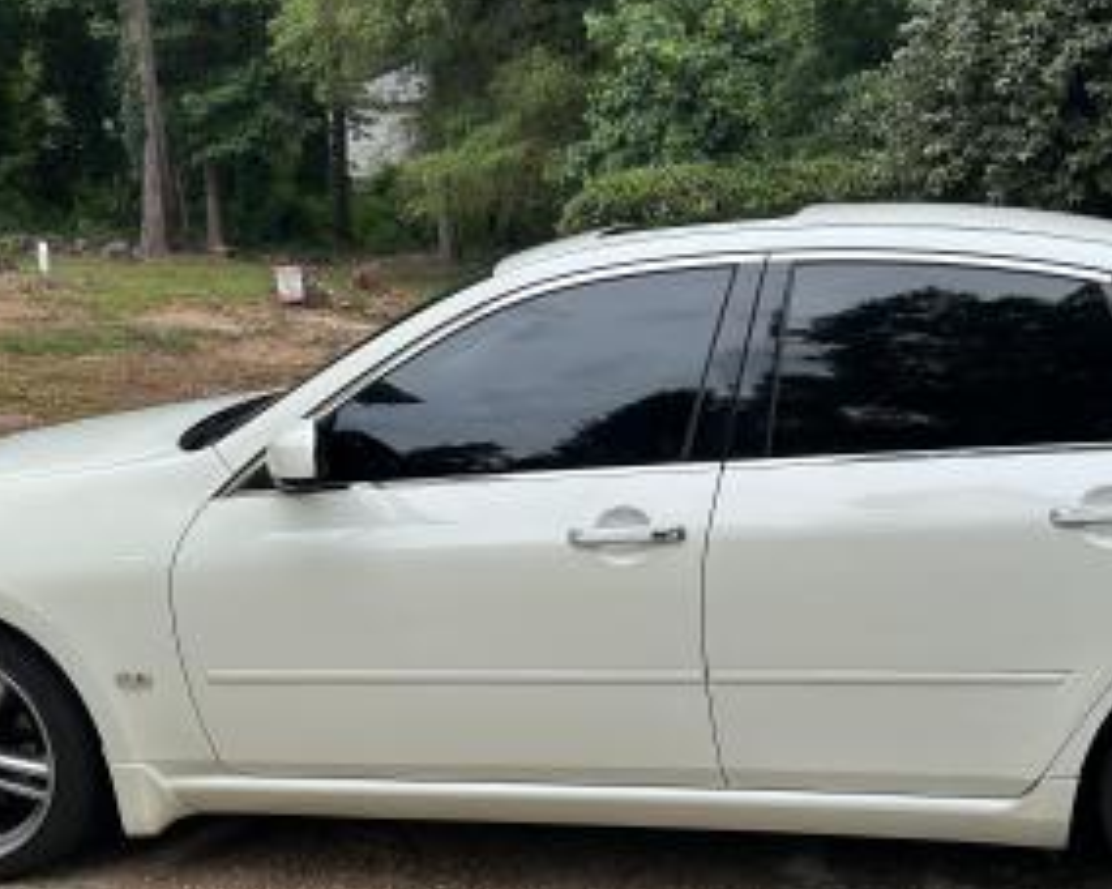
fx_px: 1480
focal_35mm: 45
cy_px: 529
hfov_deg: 40.9
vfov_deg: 33.3
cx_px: 693
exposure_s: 1/1934
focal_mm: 5.7
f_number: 1.5
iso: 50
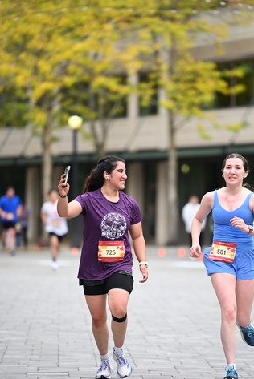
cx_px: 144
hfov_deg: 6.4
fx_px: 2272
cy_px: 213
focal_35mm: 215
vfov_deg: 9.6
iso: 640
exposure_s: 1/2000
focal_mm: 185
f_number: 2.8
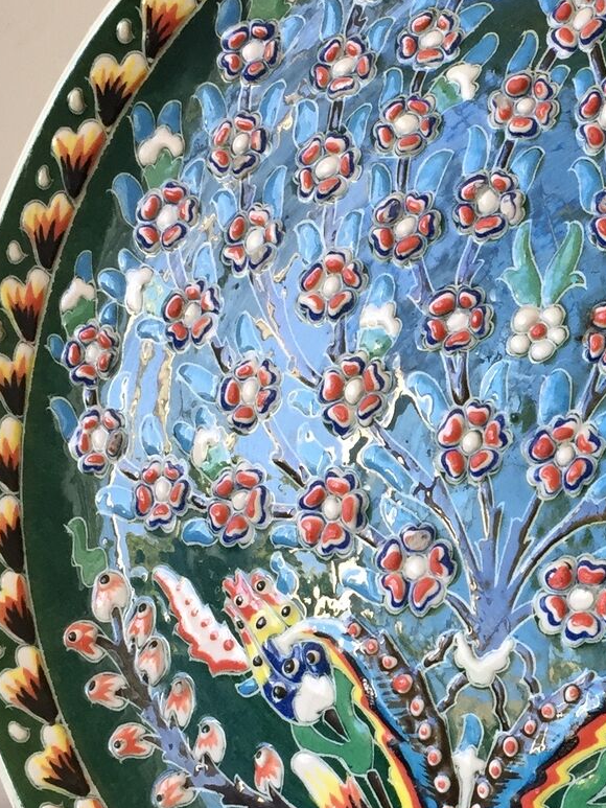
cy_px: 508
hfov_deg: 19.2
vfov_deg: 25.9
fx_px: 1750
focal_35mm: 75
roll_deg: +0.3
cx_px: 584
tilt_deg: -15.8
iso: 32
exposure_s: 1/33
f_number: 2.2
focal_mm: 4.15
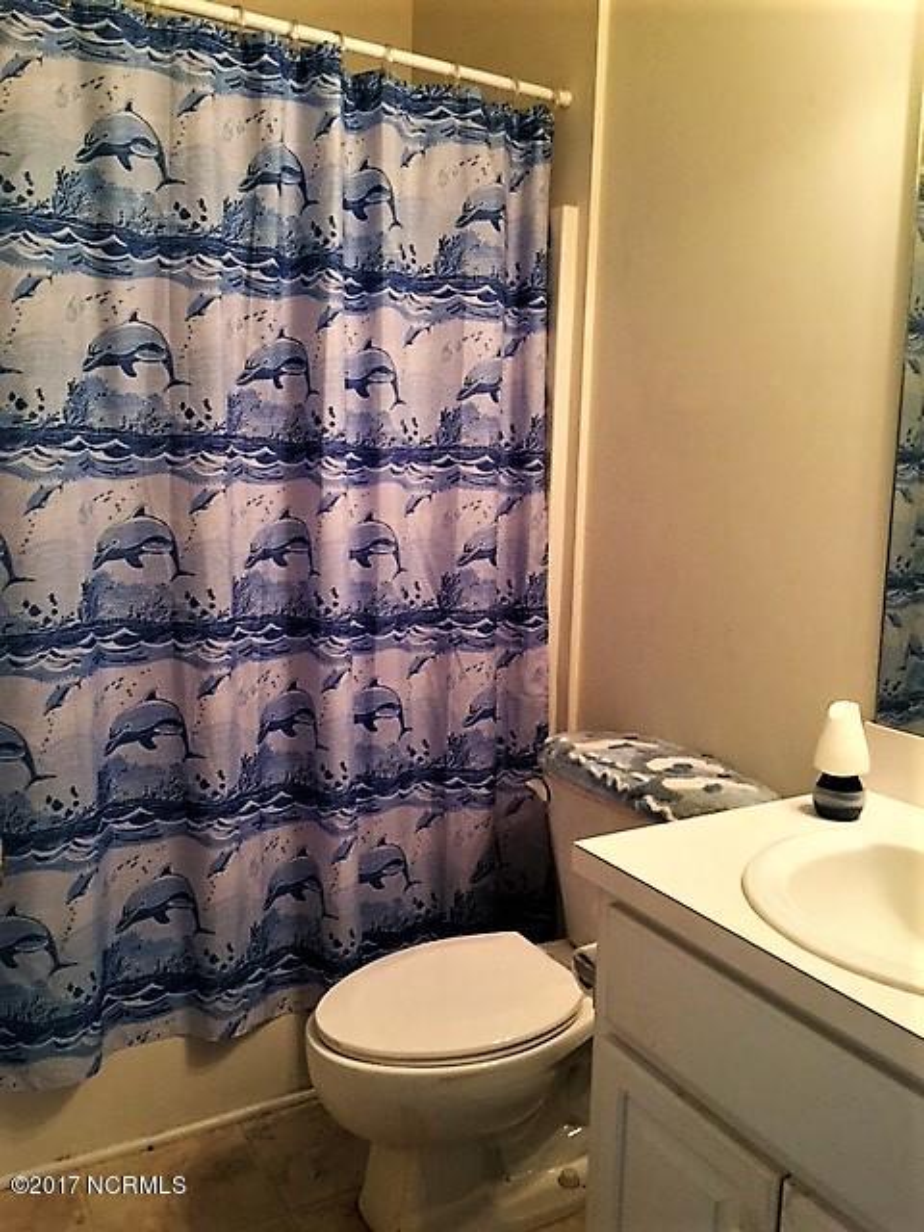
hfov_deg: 48.2
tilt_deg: -8.6
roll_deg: -1.8
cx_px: 462
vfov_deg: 61.7
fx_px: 1032
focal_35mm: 29
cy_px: 616
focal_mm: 4.15
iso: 64
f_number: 2.2
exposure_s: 1/17
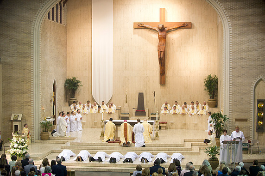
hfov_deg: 28.5
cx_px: 131
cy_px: 87
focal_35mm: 71
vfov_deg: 19.2
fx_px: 522
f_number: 2.8
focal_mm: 70
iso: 2000
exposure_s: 1/160
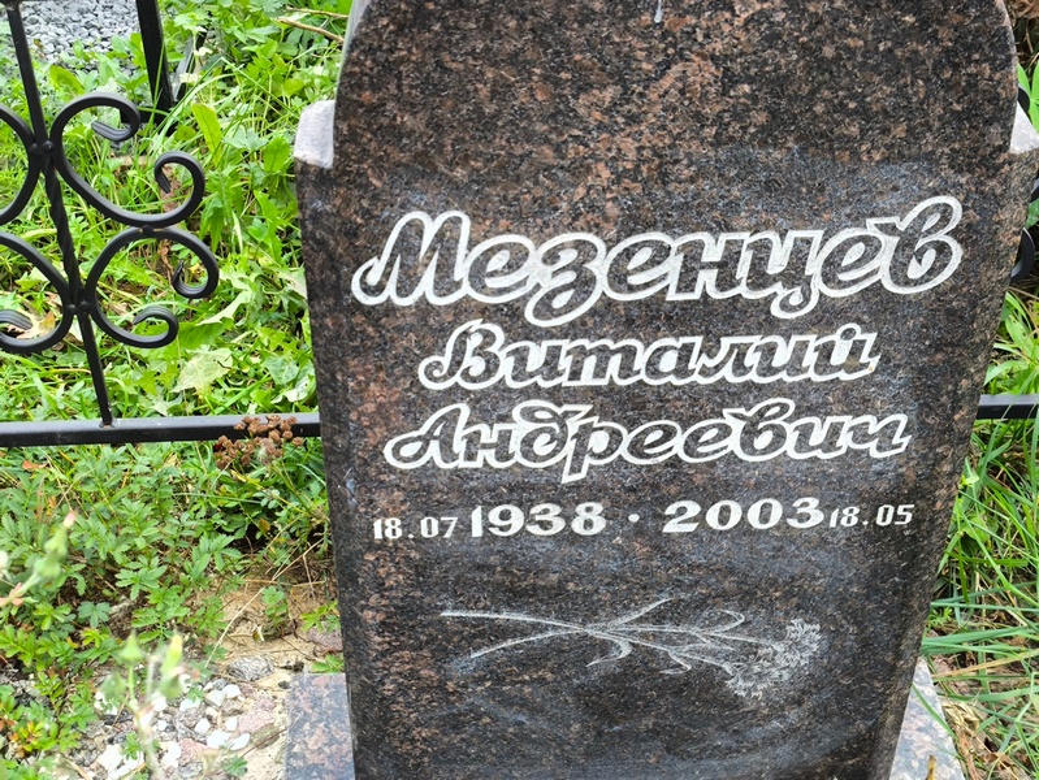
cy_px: 390
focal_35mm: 50
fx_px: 1501
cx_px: 520
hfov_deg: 38.2
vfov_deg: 29.1
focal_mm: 4.71
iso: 64
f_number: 1.7
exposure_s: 1/120
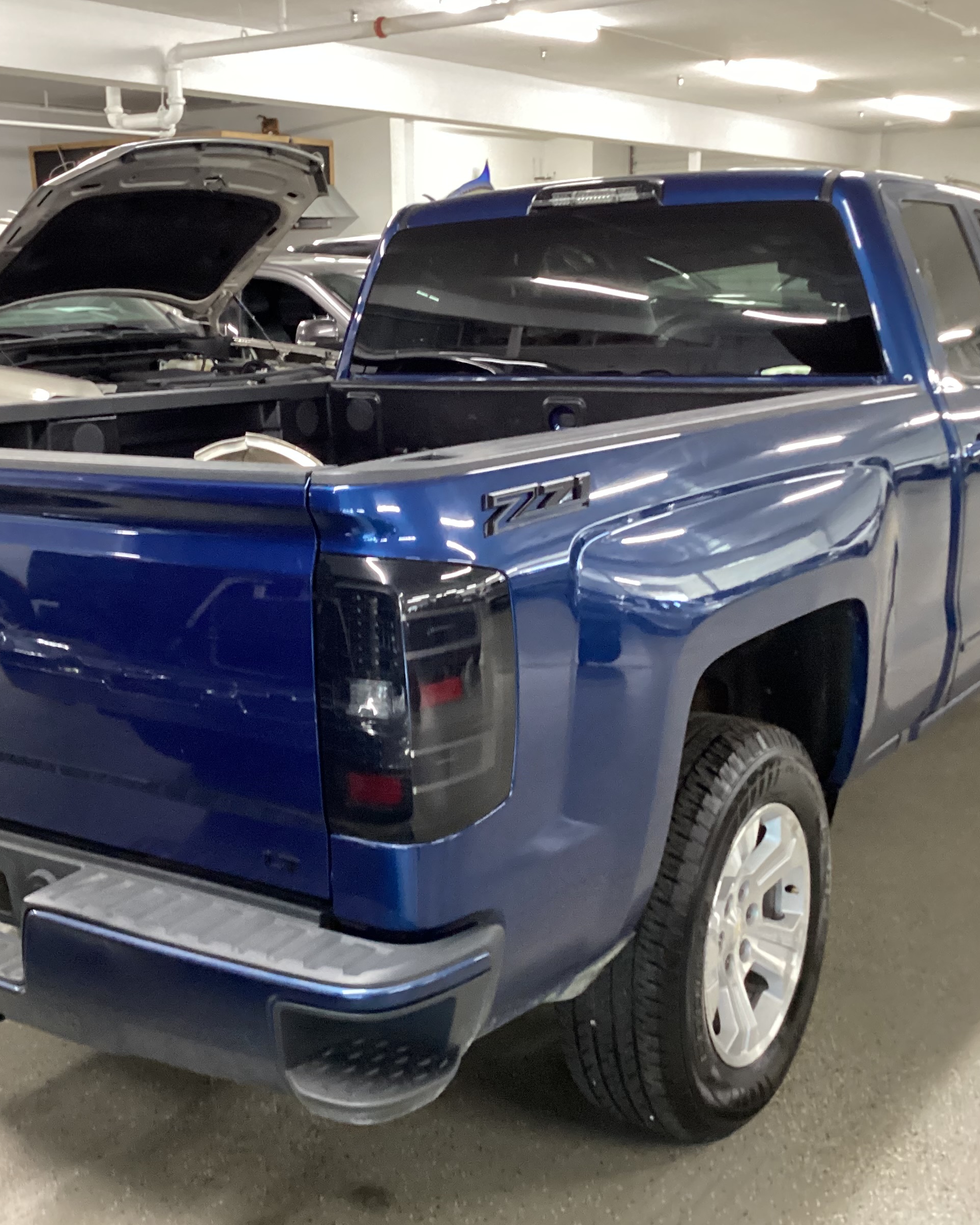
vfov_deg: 44.8
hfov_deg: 36.4
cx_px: 399
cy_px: 612
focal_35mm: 41
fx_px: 1487
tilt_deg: -14.1
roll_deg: +0.8
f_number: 2.4
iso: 400
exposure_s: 1/33
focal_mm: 3.3
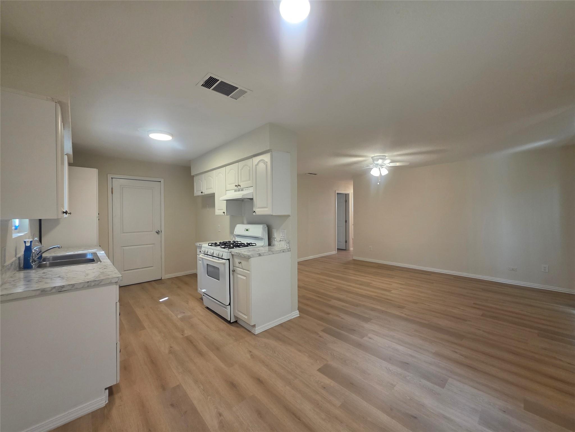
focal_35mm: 13
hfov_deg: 106.2
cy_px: 216
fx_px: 216
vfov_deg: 89.9
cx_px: 288
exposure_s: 1/60
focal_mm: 2.2
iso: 200
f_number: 1.9
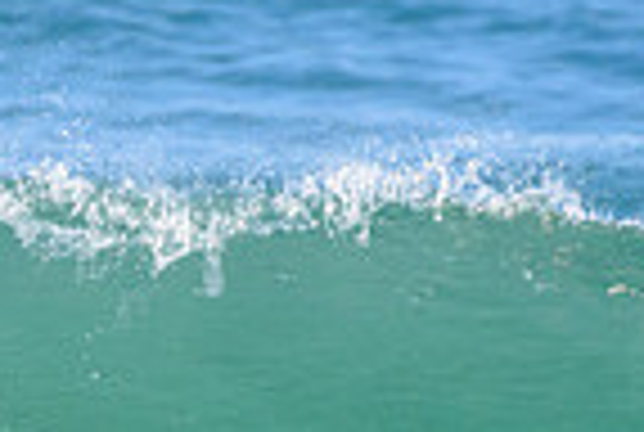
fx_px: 54388
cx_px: 68
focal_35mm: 3034
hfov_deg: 0.7
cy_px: 628
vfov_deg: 0.5
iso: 450
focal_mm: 500
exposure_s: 1/2000
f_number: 5.6
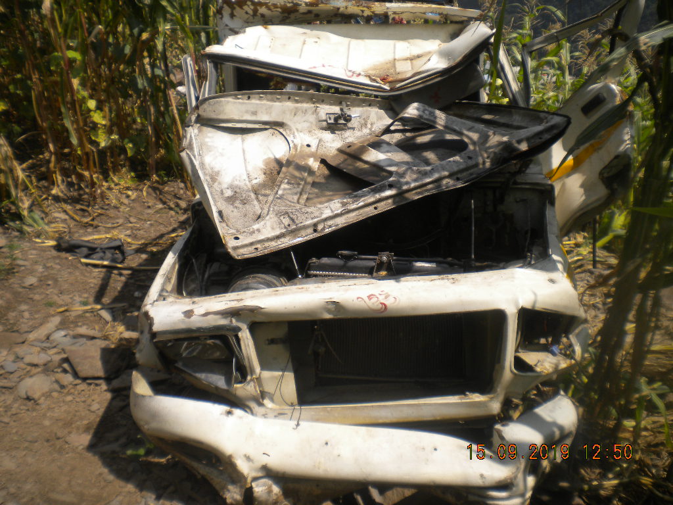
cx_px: 336
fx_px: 680
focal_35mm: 35
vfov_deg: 40.7
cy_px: 252
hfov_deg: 52.6
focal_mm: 6.3
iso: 80
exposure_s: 1/825
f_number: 4.6
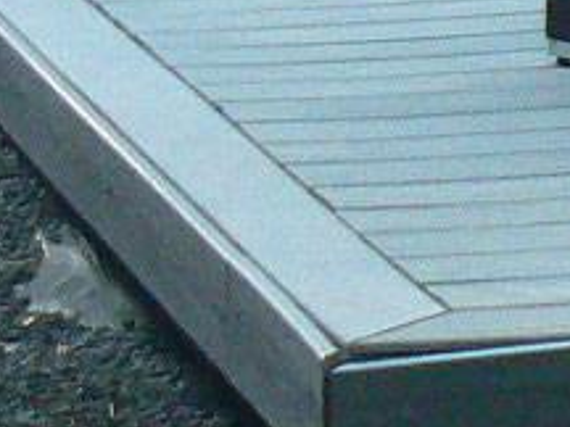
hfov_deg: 6.7
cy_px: -1152
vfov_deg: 5.1
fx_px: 4397
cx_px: 1760
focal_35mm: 267
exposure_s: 1/60
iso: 200
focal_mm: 6
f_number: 3.6
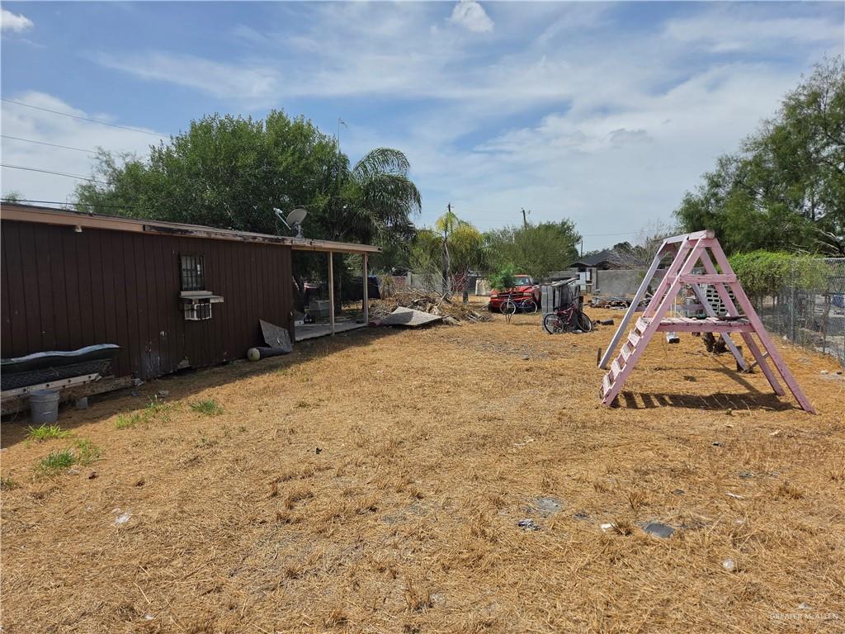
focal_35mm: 23
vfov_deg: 58.9
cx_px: 422
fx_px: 561
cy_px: 317
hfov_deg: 73.9
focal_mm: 5.4
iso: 80
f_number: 1.8
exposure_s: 1/5717
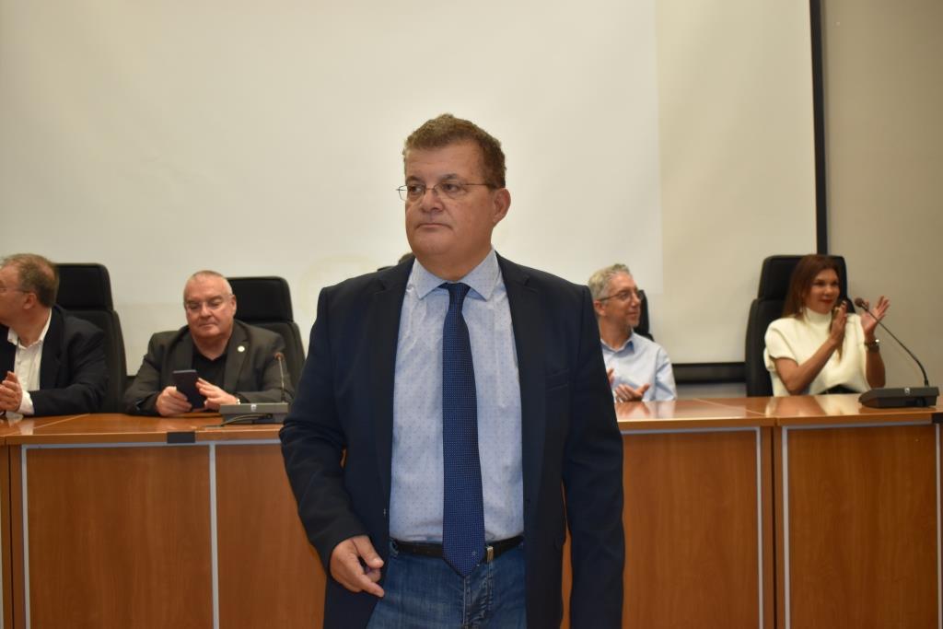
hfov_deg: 49.5
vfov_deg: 34.2
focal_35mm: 39
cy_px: 314
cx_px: 472
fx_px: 1022
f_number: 4
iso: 800
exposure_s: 1/160
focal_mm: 26
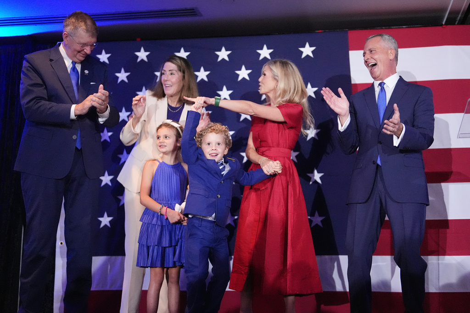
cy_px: 156
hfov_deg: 39.6
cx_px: 235
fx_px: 653
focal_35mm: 50
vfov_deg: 27.0
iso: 6400
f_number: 1.2
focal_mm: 50
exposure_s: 1/800
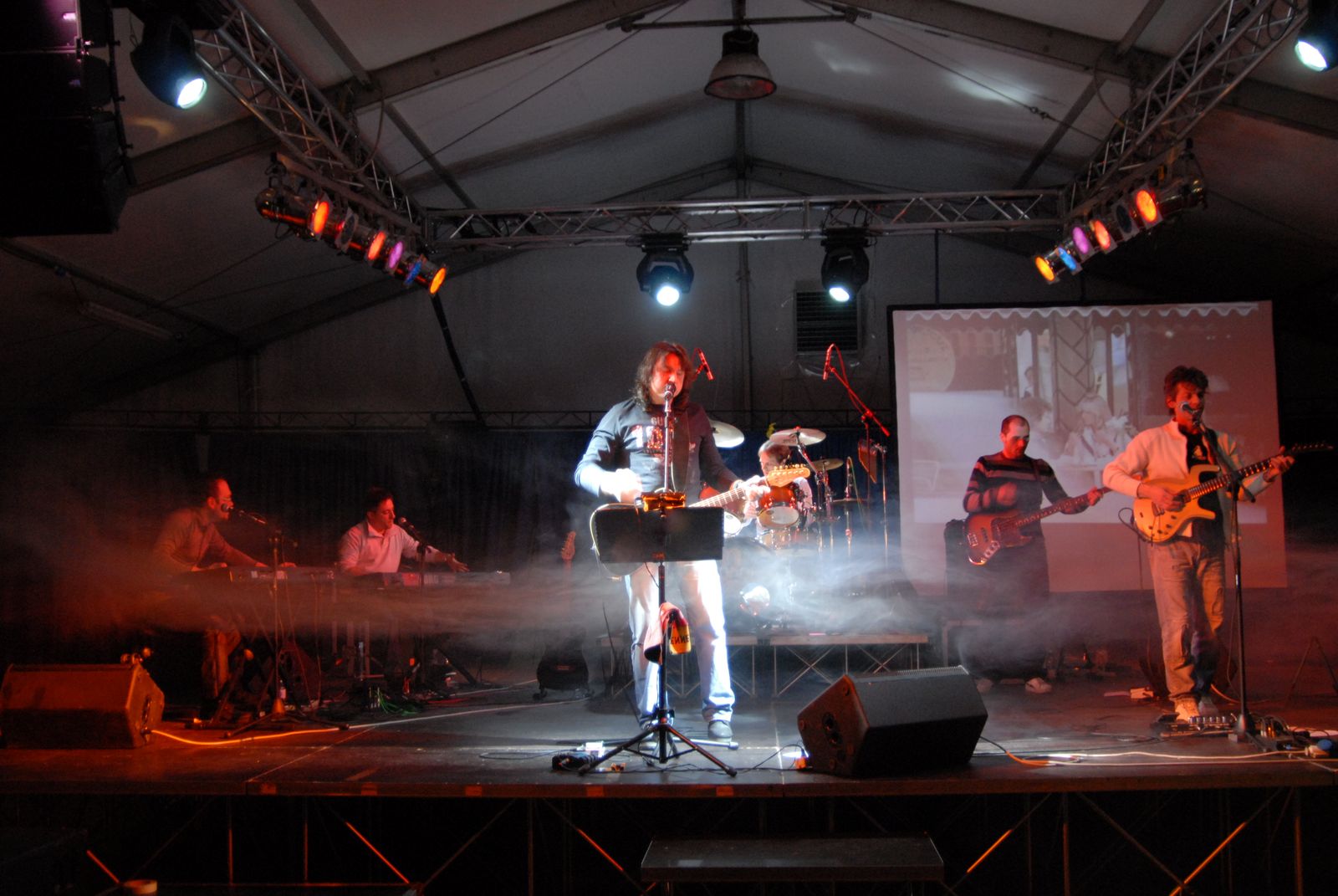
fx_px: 1340
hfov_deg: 53.1
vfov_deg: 37.0
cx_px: 669
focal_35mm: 36
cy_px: 448
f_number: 3.5
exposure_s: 1/25
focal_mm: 24
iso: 800
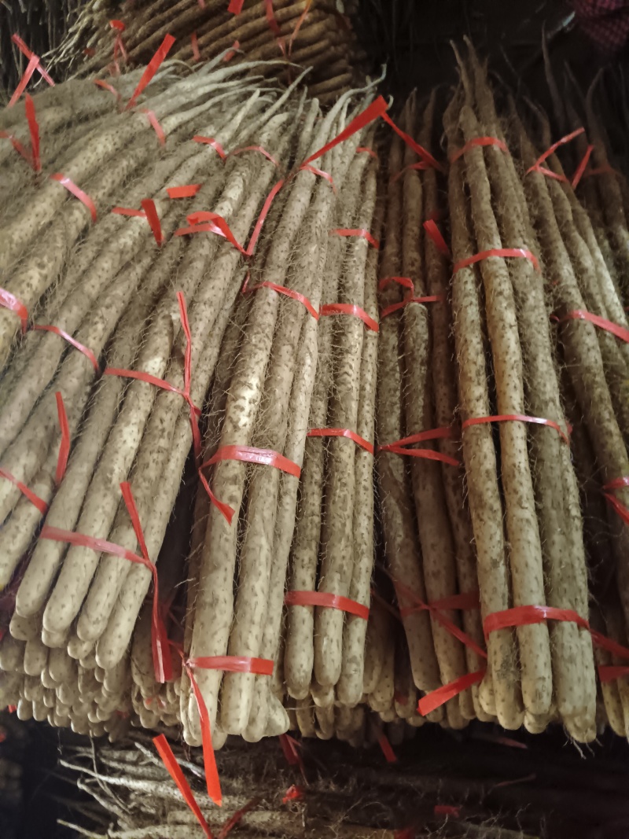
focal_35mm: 27
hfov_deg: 51.3
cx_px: 314
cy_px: 420
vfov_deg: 65.3
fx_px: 654
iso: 6987
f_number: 1.9
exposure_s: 1/16.7
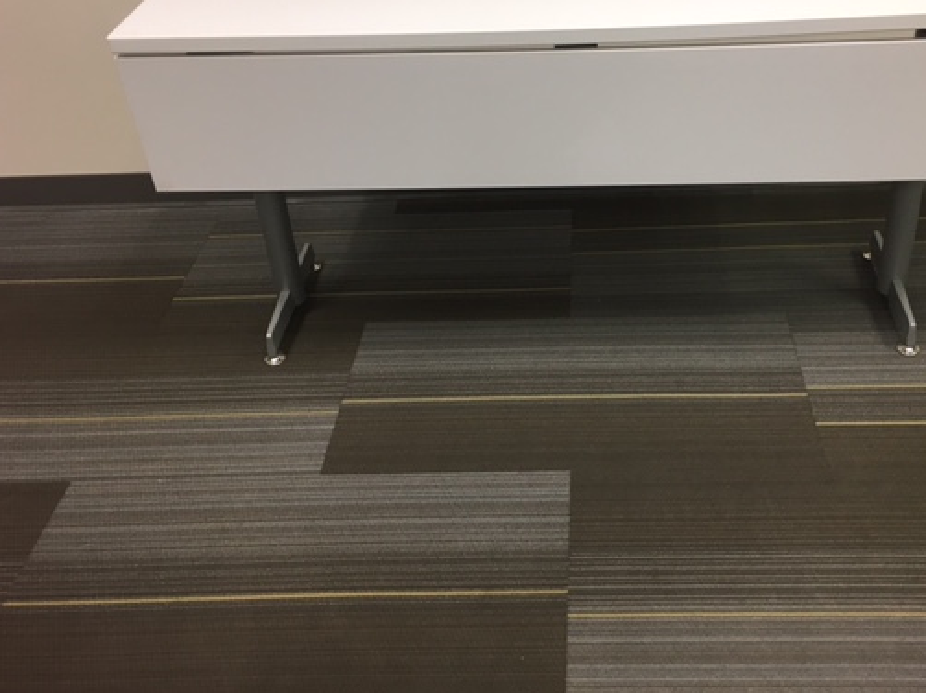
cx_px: 553
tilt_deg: -33.5
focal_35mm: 37
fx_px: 989
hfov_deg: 49.9
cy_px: 288
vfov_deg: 38.5
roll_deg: +1.7
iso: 80
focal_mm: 4.15
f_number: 2.2
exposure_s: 1/30
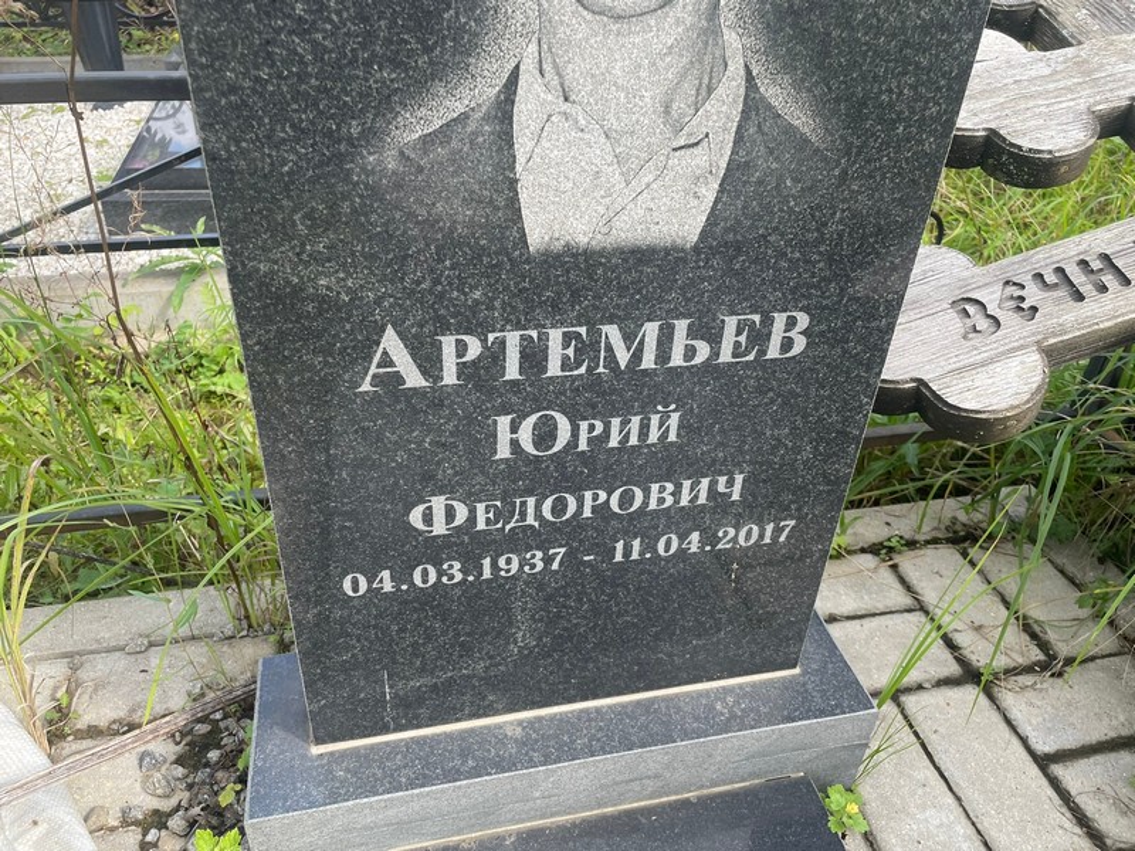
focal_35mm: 26
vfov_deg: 53.1
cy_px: 426
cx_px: 568
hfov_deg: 67.3
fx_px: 852
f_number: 1.6
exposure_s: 1/454
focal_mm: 4.2
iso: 32
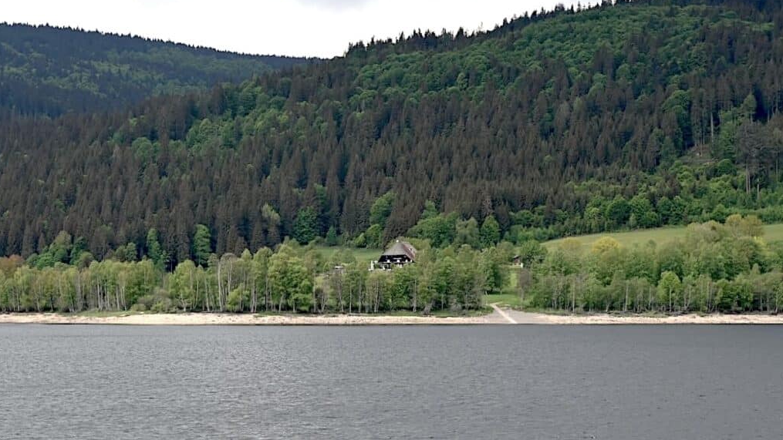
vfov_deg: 16.3
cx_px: 391
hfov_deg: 28.6
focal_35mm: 74
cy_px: 179
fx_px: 1536
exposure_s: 1/250
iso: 160
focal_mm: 70
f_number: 5.6
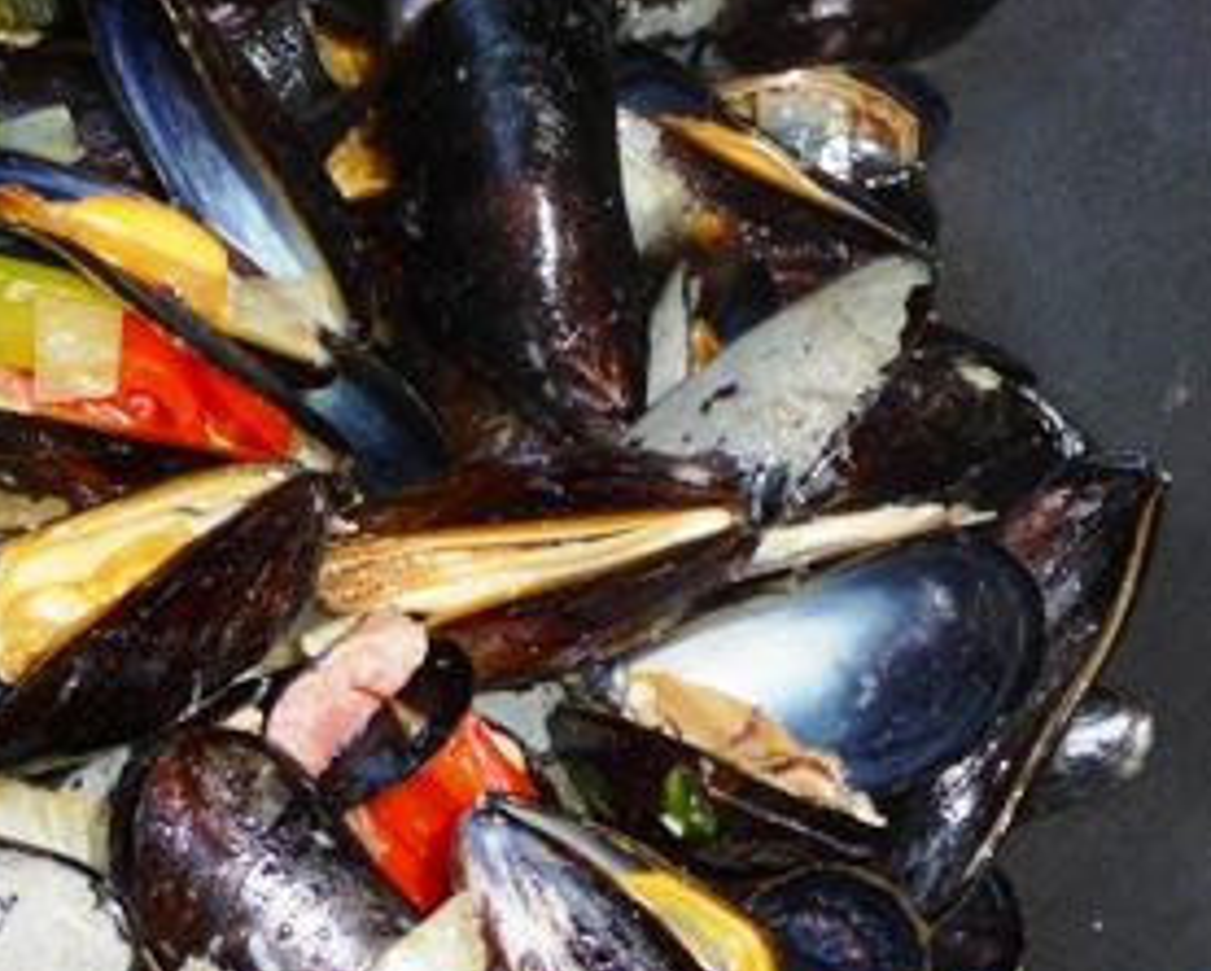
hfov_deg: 19.0
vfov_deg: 15.8
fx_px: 3479
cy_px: 757
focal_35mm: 97
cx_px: -87
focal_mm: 7.1
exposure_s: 1/30
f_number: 4
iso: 100
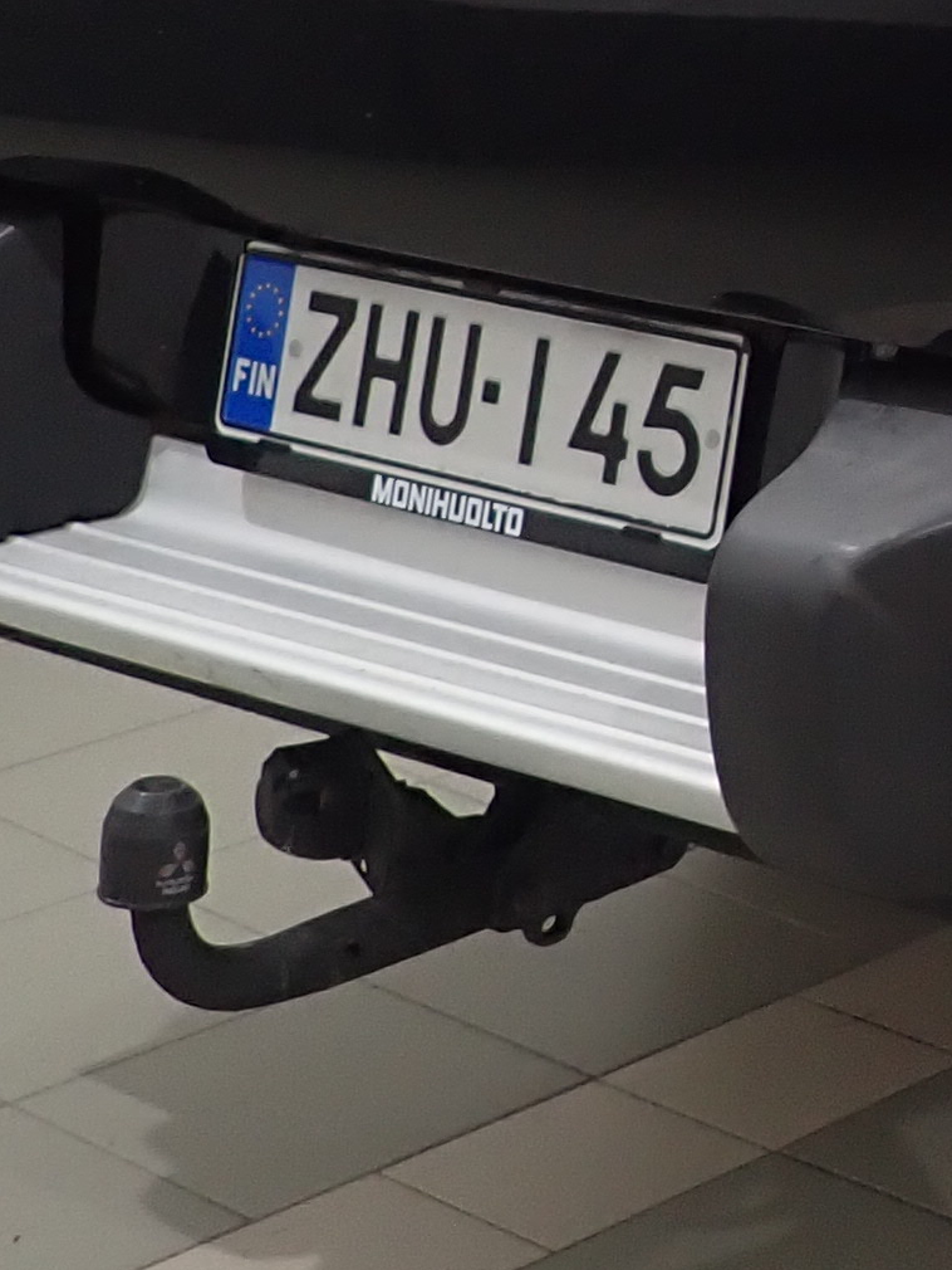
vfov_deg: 19.0
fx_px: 3629
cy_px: -137
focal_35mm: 99
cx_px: 1747
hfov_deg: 13.4
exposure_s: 1/60
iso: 160
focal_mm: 4.5
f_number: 2
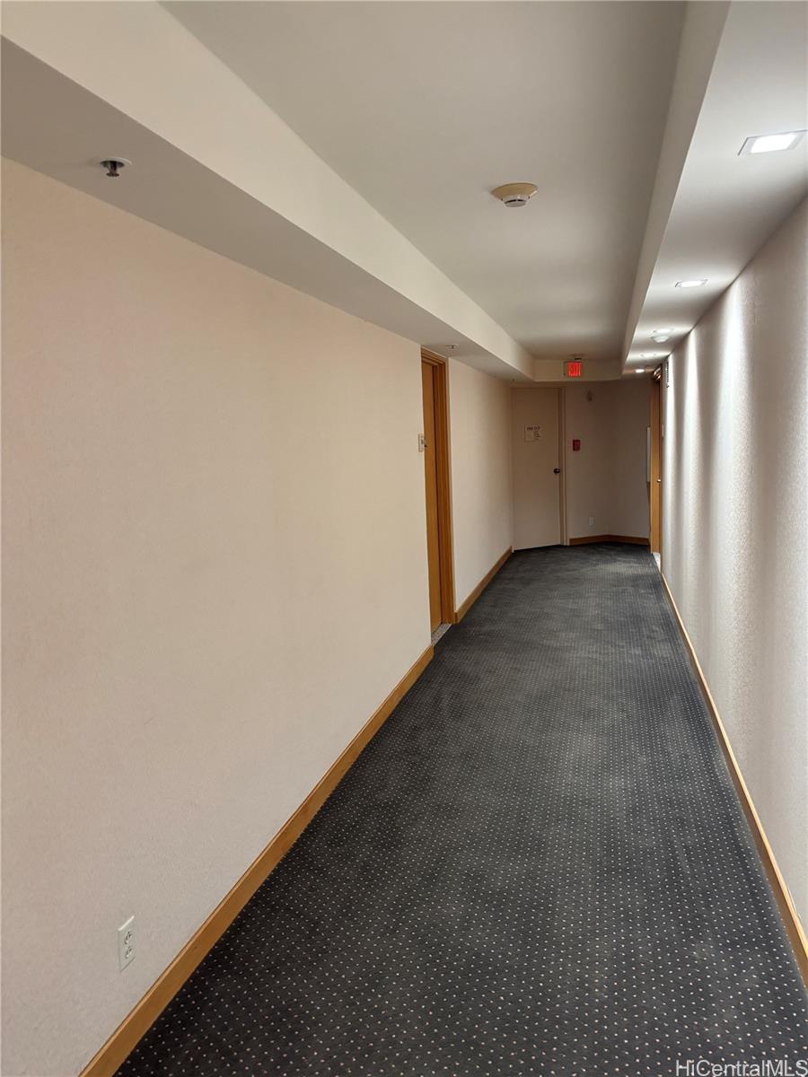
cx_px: 404
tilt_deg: -6.8
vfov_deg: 67.3
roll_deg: +2.1
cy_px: 538
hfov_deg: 53.1
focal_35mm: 26
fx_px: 809
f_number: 1.6
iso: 250
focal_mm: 5.96
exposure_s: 1/60
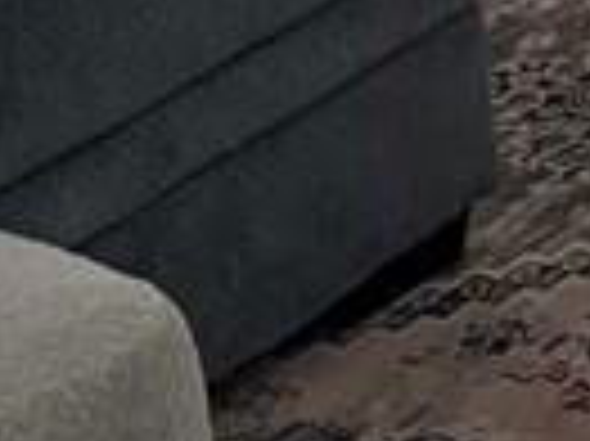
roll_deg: +2.7
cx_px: 1500
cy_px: -760
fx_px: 3201
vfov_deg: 7.2
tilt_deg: -10.6
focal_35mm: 188
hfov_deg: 9.2
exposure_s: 1/60
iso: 500
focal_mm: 6.76
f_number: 1.78
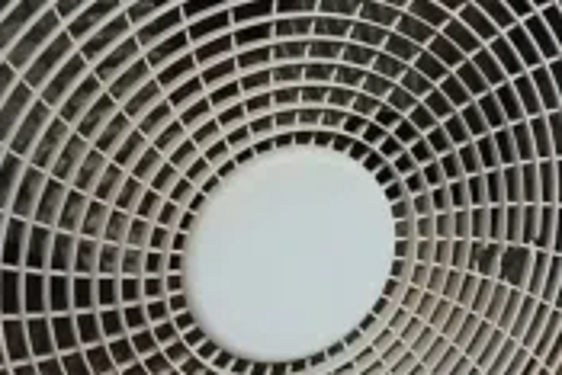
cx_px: 434
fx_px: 1547
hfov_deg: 20.4
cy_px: 205
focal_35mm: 99
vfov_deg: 13.8
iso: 2000
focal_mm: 3.98
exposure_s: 1/16.7
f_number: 1.8
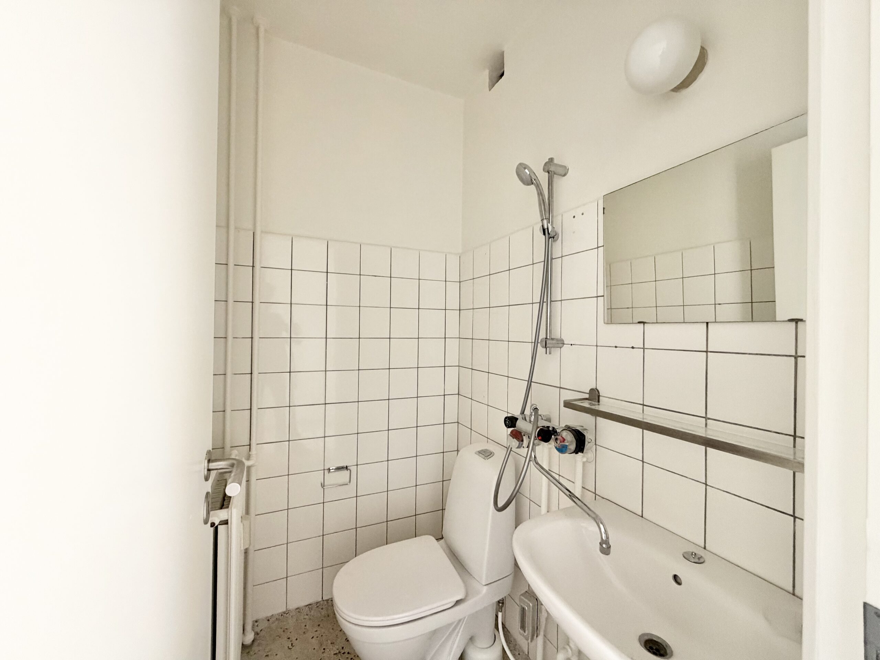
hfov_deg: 102.1
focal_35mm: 14
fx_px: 356
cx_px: 440
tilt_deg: +0.0
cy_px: 330
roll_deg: -0.3
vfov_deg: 85.7
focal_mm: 2.22
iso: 500
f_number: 2.2
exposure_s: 1/60
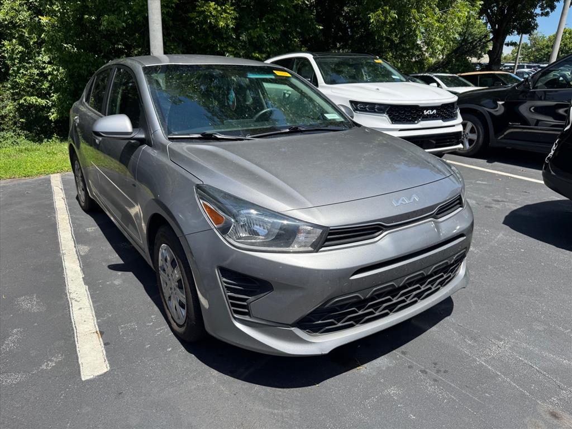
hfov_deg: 71.6
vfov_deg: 56.8
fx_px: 397
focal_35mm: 24
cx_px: 286
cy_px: 214
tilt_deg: -12.6
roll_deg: +2.4
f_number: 1.78
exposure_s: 1/3247
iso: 80
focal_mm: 6.76
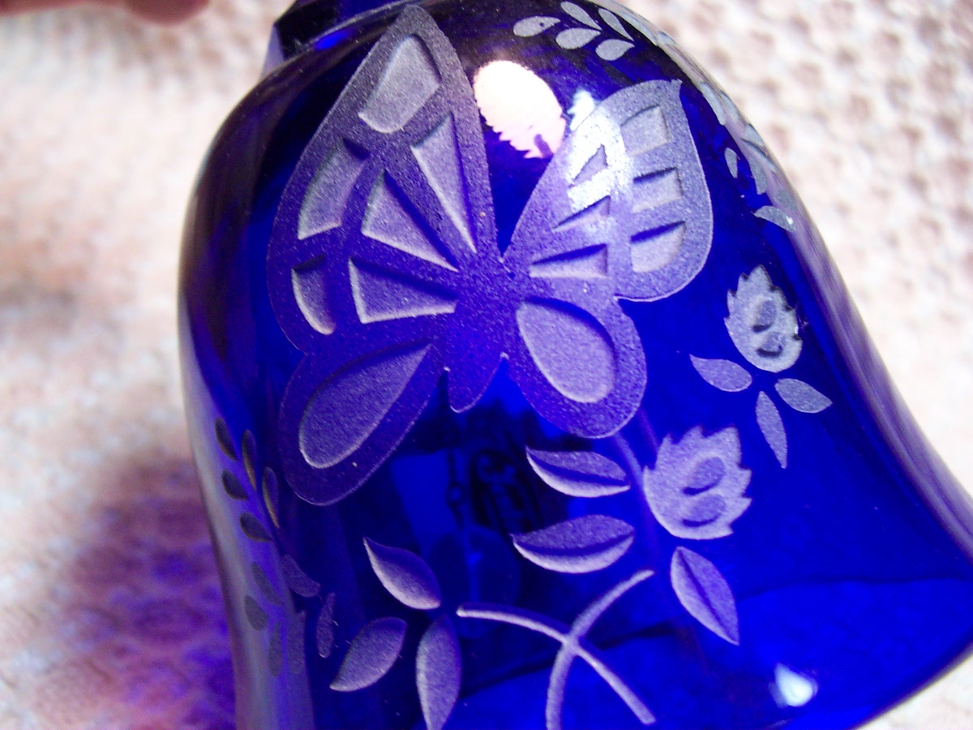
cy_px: 365
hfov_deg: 50.1
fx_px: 1040
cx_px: 486
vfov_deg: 38.7
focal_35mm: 37
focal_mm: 5.6
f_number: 2.8
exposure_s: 1/30
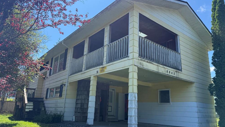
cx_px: 115
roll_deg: -2.5
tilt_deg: +16.8
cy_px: 66
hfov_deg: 69.9
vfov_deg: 42.9
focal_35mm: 27
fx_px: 161
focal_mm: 6.76
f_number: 1.78
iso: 100
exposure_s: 1/2000
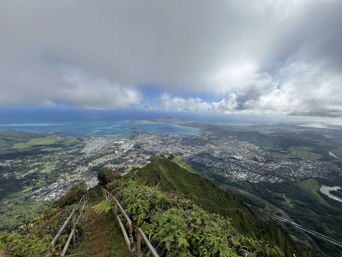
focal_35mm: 13
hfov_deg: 106.2
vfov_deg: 89.9
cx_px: 171
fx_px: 128
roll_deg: -0.8
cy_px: 128
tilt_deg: -9.3
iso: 32
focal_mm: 1.57
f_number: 1.8
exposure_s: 1/2732
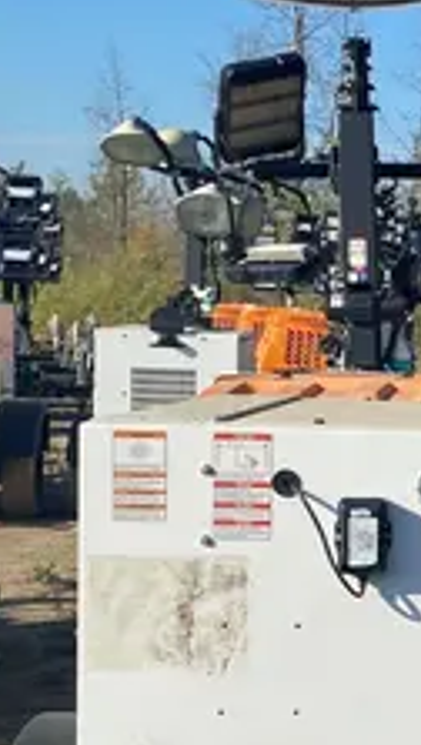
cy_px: 463
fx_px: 1839
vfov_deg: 22.8
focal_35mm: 93
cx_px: 712
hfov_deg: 12.2
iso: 32
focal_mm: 4.25
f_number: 1.8
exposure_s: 1/2141
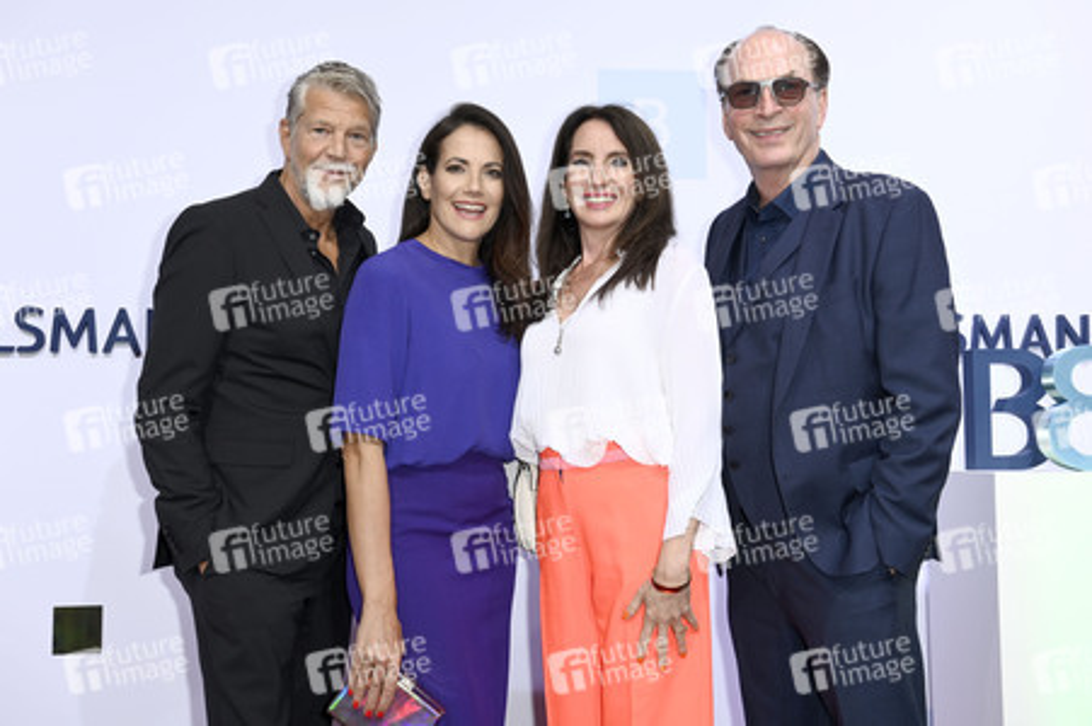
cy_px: 363
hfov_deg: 38.2
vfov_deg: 26.0
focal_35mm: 52
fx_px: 1576
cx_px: 546
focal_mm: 52
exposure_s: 1/250
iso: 400
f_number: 6.3
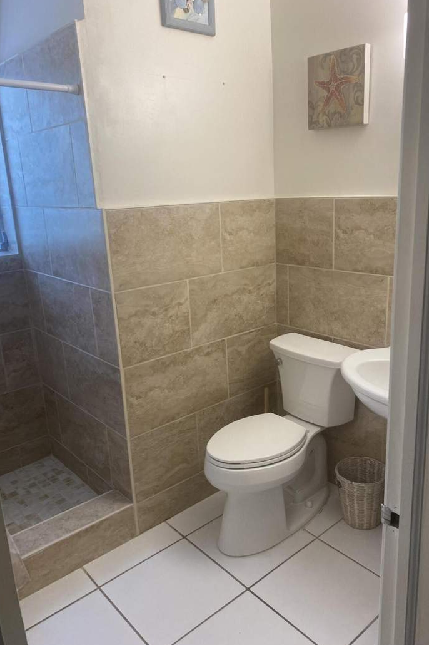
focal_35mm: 28
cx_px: 234
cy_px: 317
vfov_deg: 65.5
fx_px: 501
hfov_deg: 46.3
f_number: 1.8
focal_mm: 4.25
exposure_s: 1/120
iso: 100
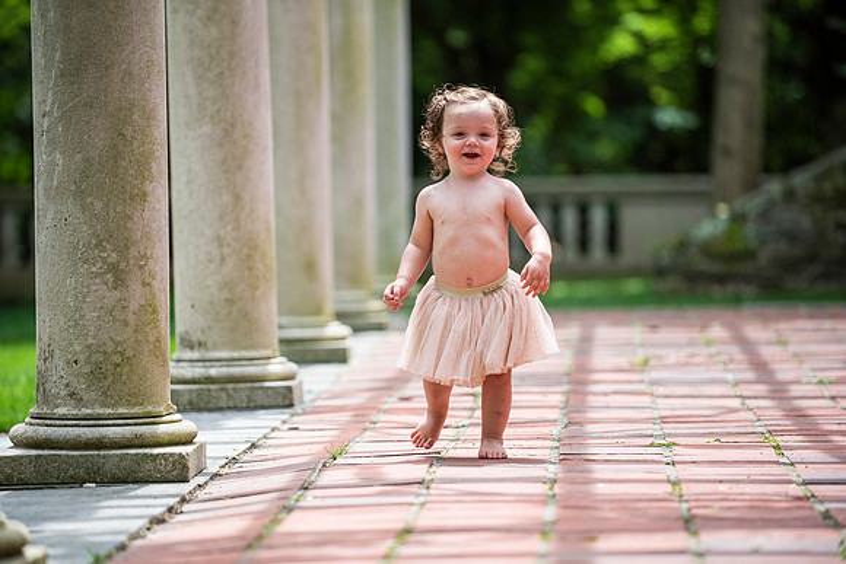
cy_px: 286
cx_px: 412
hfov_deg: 11.1
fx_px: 4369
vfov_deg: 7.4
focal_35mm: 186
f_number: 2.8
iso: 640
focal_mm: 175
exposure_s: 1/2500
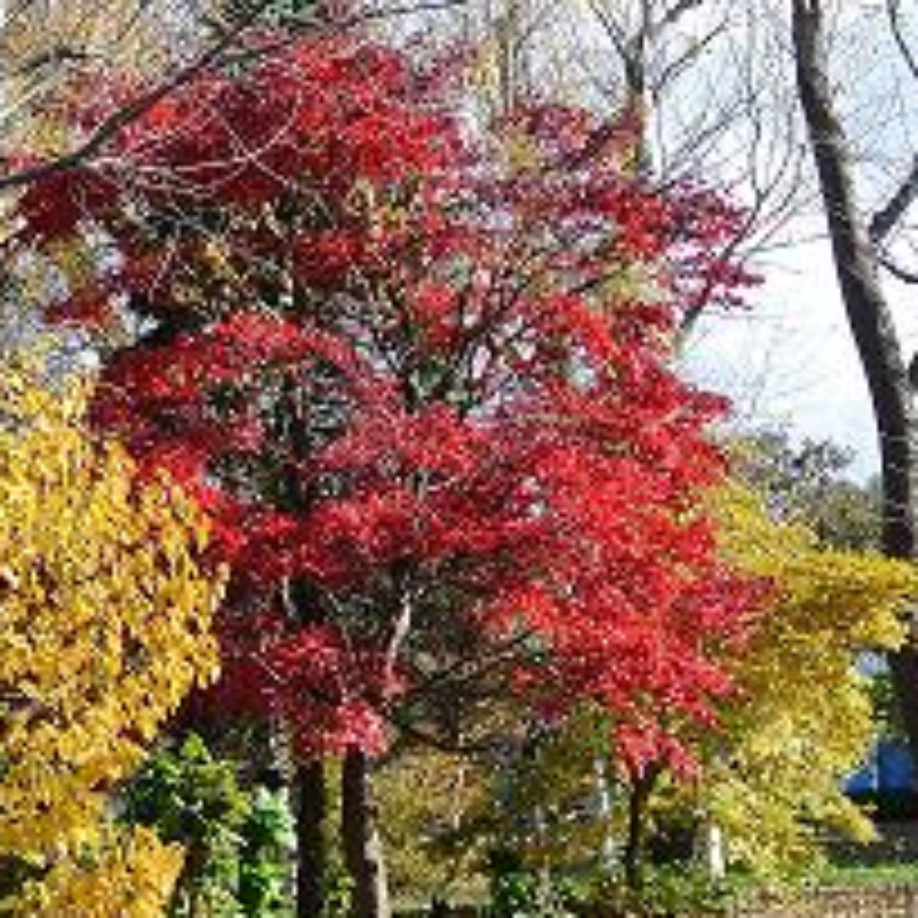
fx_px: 2850
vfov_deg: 18.3
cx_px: 450
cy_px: 549
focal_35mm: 95
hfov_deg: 18.3
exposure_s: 1/320
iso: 100
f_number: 4.5
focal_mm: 17.5
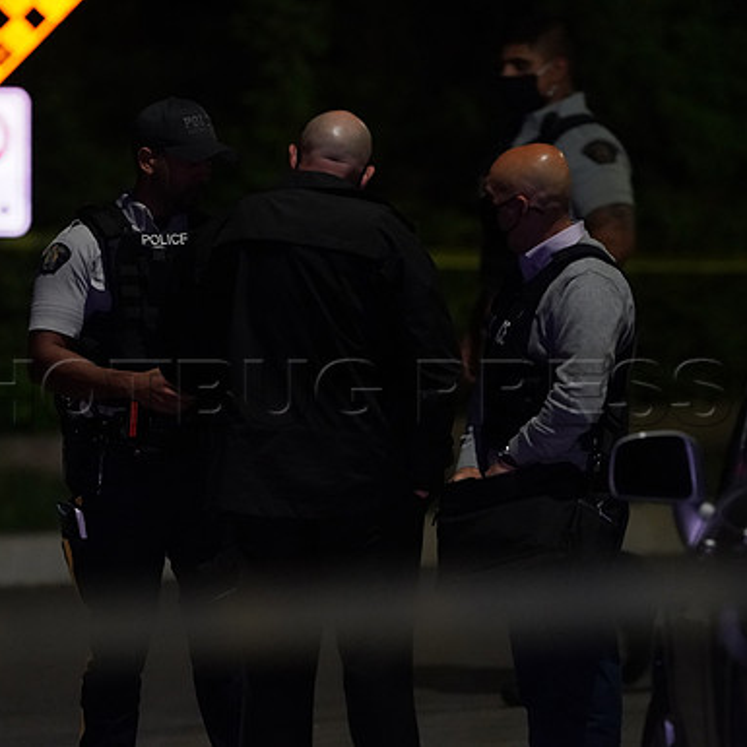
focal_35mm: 1076
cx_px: 277
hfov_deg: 1.6
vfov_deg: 1.6
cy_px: 374
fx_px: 26270
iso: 8000
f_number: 6.3
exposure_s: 1/60
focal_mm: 840
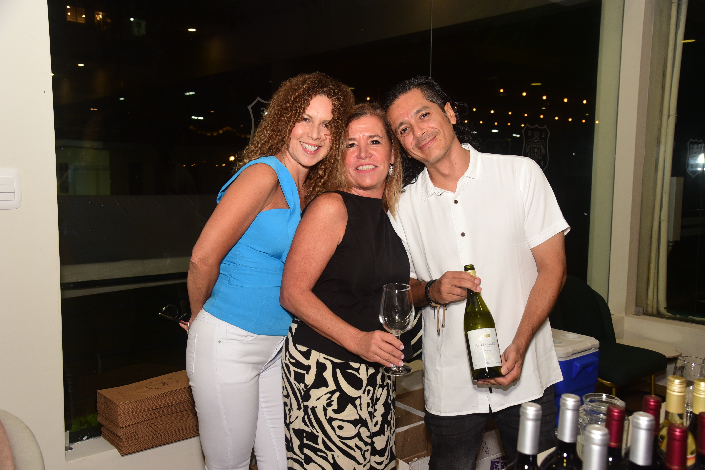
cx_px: 352
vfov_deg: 41.1
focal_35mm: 32
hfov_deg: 58.7
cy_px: 235
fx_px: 627
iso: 800
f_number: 6.3
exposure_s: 1/125
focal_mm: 32
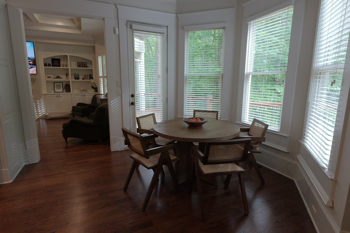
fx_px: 185
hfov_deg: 86.9
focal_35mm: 19
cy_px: 116
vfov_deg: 64.6
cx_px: 175
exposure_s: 1/60
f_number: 8
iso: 3200
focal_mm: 13
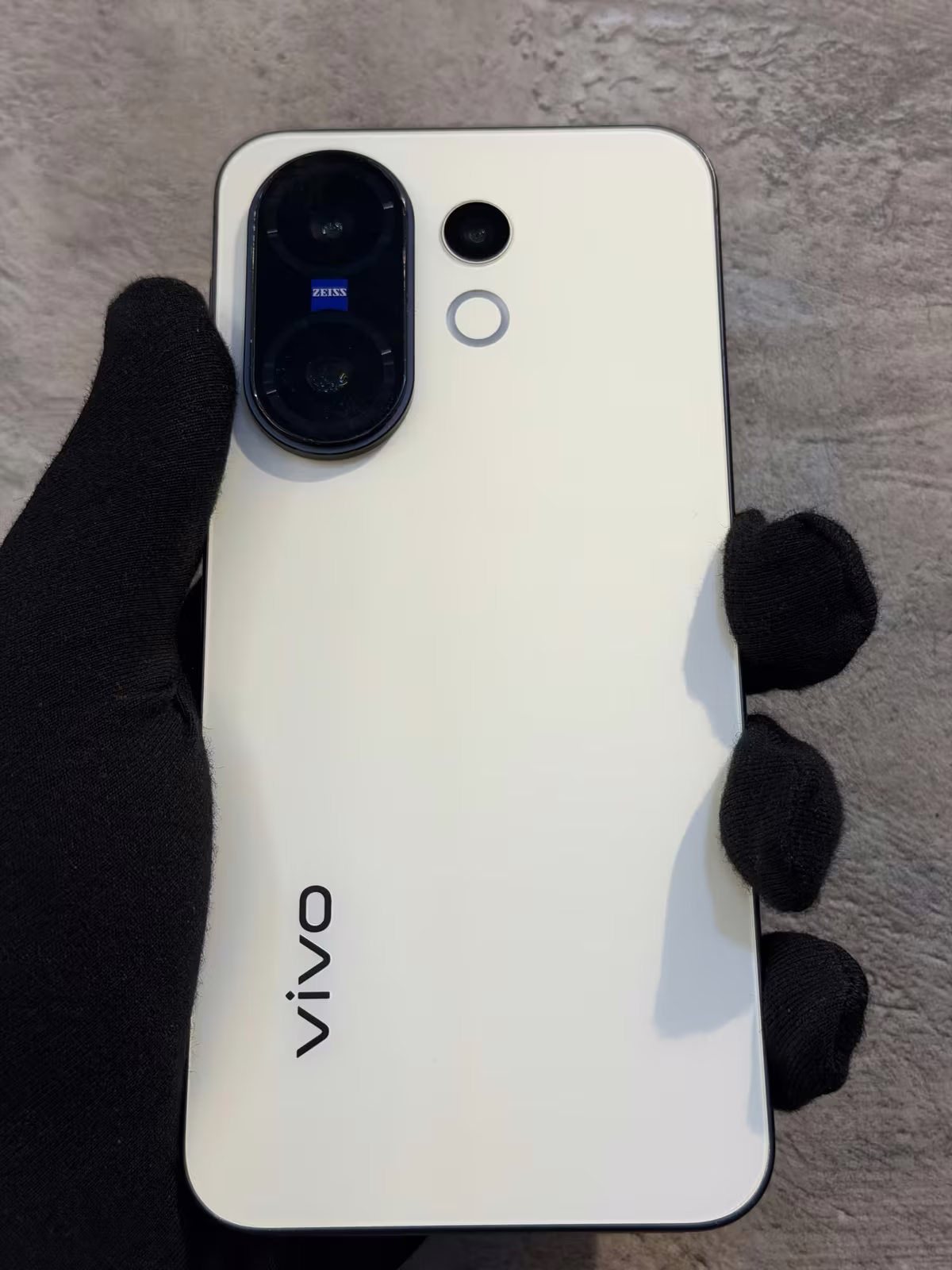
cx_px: 476
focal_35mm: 48
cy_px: 635
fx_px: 1760
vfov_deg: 39.7
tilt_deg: +12.5
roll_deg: -0.8
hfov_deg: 30.3
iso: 80
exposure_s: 1/100
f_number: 1.78
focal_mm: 6.76
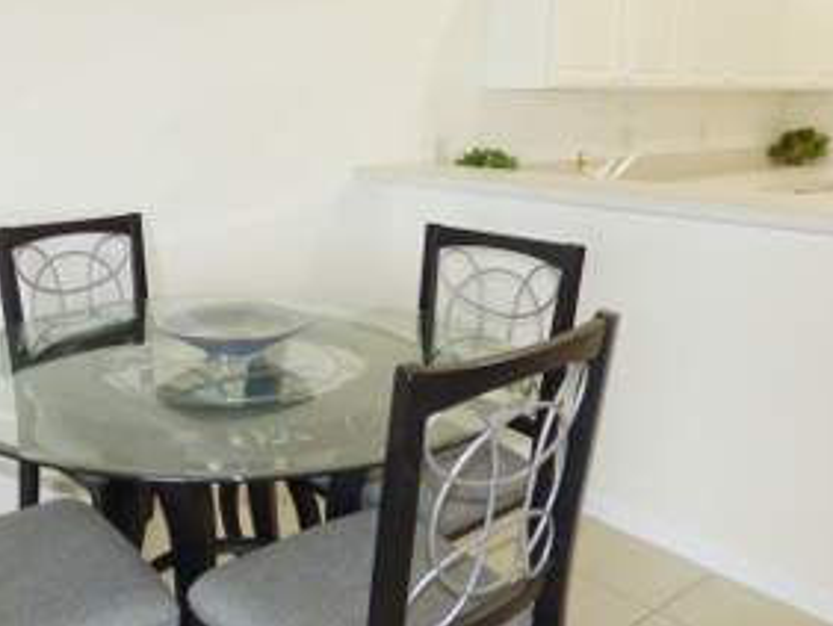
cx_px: 275
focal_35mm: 34
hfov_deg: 52.8
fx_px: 819
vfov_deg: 41.4
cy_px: 216
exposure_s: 1/60
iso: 640
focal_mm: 3.58
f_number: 3.5
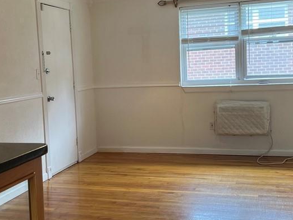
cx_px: 132
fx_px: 432
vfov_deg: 28.5
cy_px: 94
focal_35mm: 51
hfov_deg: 37.4
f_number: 1.5
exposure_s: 1/120
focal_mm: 5.7
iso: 64
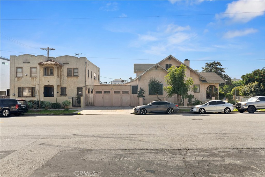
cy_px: 88
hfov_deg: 73.7
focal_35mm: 24
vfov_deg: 53.1
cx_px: 132
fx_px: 177
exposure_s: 1/30
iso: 250
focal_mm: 24
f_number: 13
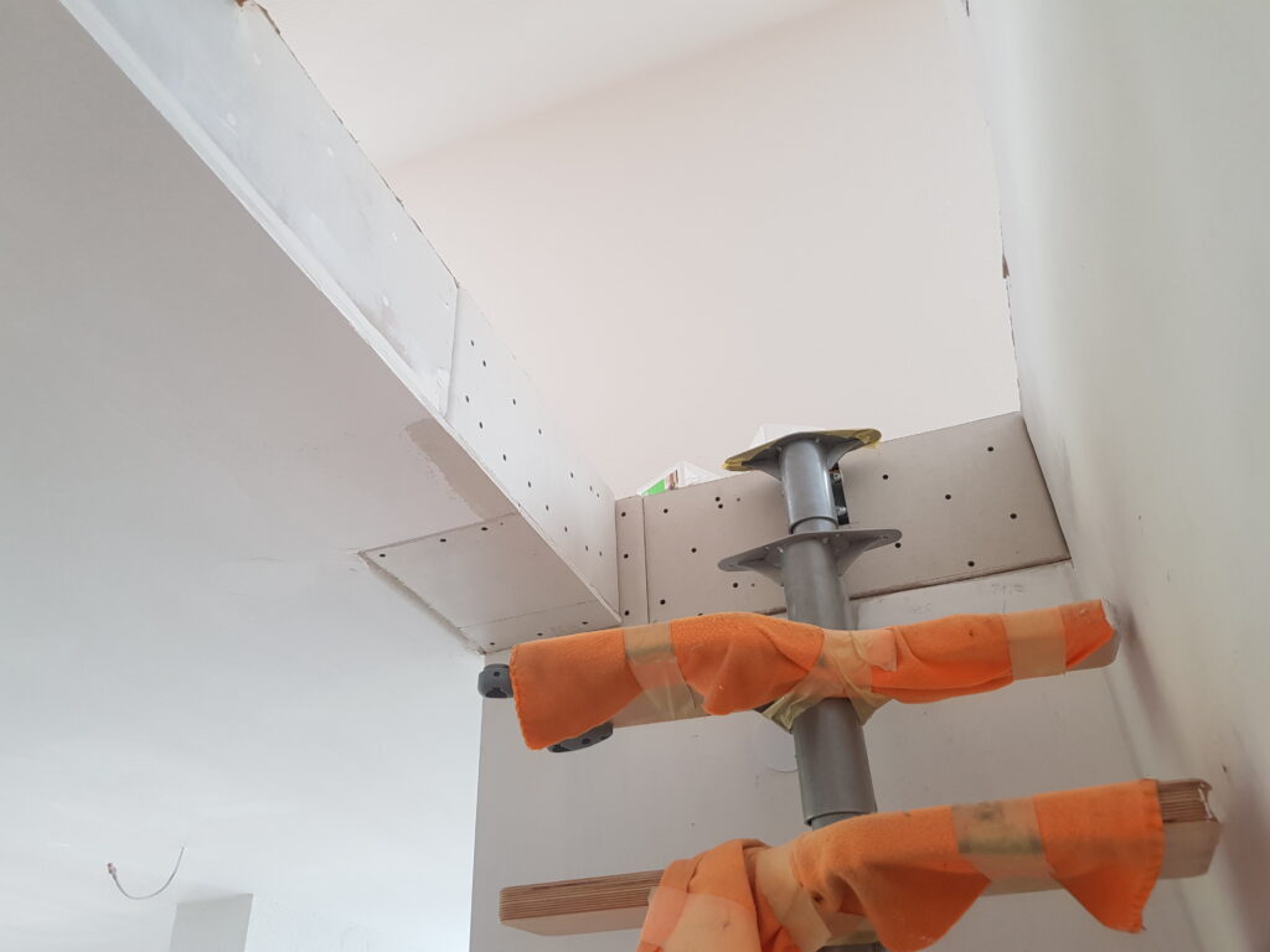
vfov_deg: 53.1
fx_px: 954
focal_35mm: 26
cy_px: 476
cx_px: 635
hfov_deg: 67.3
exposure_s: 1/50
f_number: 1.7
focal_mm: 4.2
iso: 80
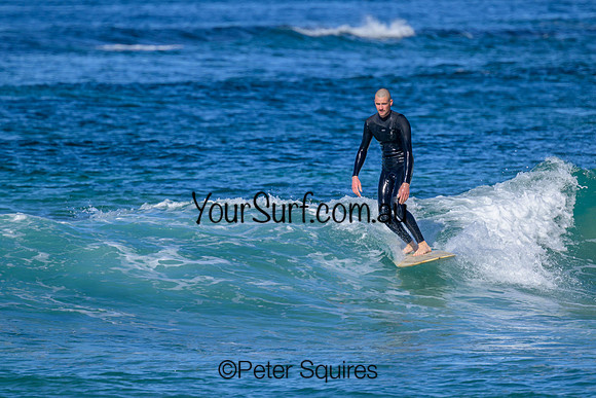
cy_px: 221
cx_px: 353
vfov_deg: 1.8
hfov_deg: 2.7
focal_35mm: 770
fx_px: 12753
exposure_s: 1/1600
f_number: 8
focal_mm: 560
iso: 450
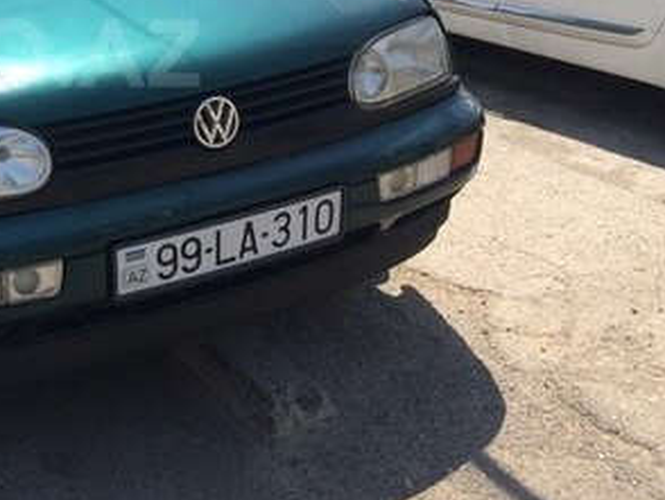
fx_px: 1250
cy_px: 53
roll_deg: +0.4
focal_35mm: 65
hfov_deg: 27.7
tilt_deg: -13.4
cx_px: -32
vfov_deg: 22.1
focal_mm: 4.15
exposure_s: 1/1642
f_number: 2.2
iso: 32
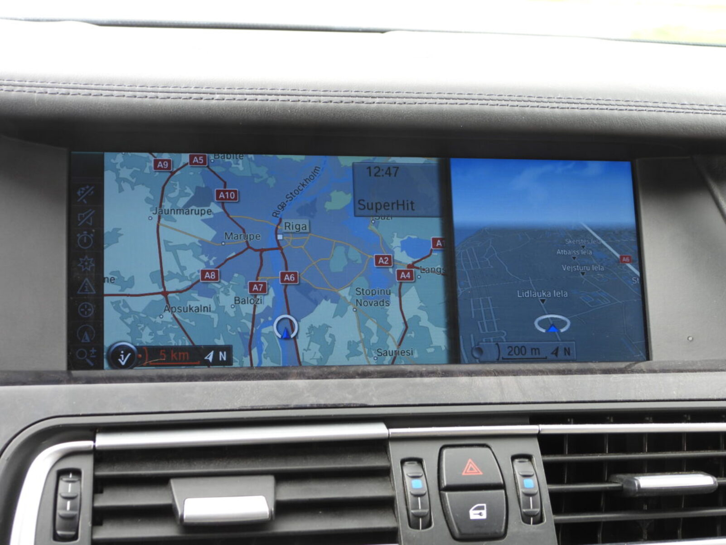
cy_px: 272
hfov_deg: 32.2
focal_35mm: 60
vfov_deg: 24.4
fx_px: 1259
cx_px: 363
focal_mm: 10.7
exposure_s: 1/50
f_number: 3.5
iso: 100
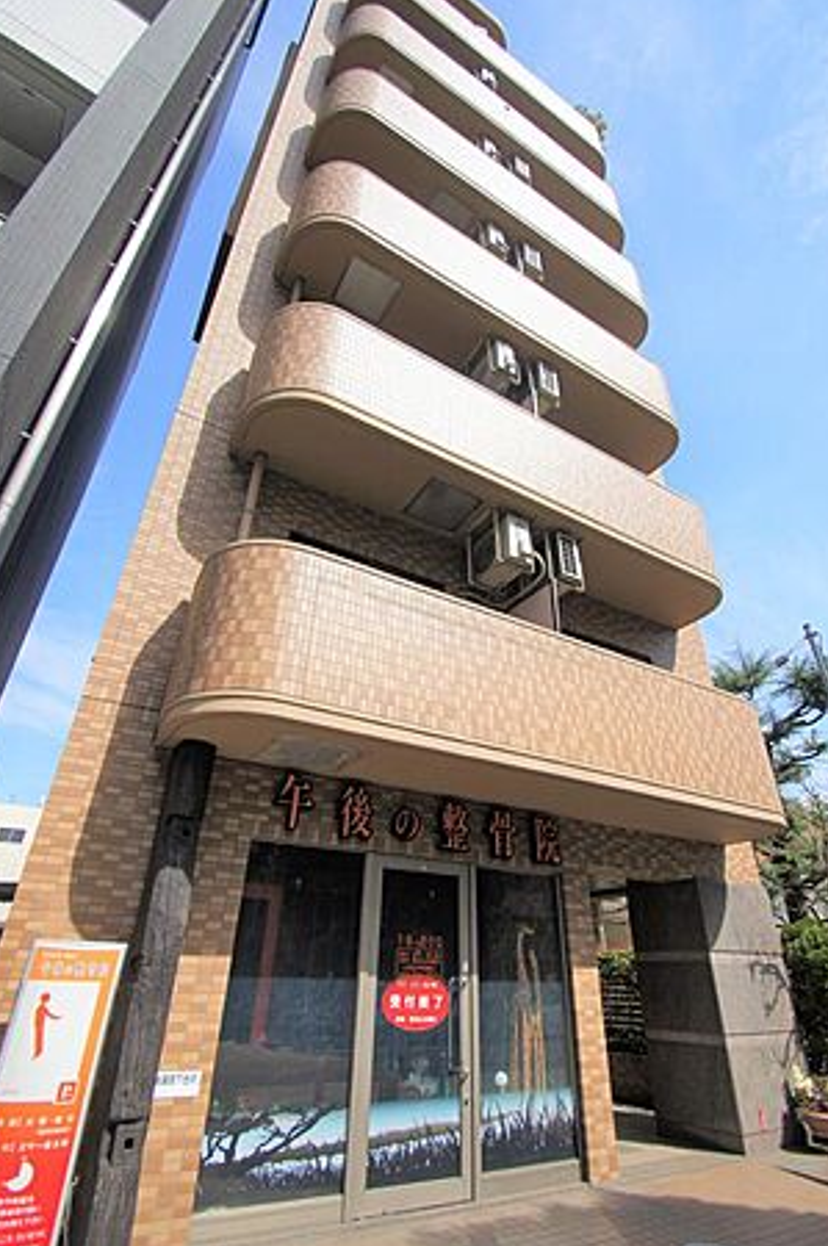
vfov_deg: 96.7
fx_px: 553
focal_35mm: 16
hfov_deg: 73.6
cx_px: 403
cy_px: 595
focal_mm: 10
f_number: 4.5
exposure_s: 1/800
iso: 100
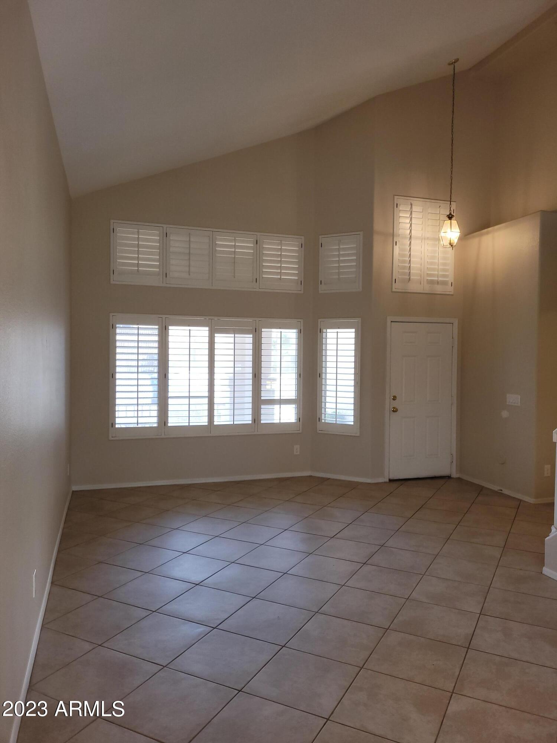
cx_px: 278
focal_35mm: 26
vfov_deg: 67.3
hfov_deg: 53.1
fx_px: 558
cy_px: 372
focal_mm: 5.4
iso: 80
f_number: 1.8
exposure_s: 1/60
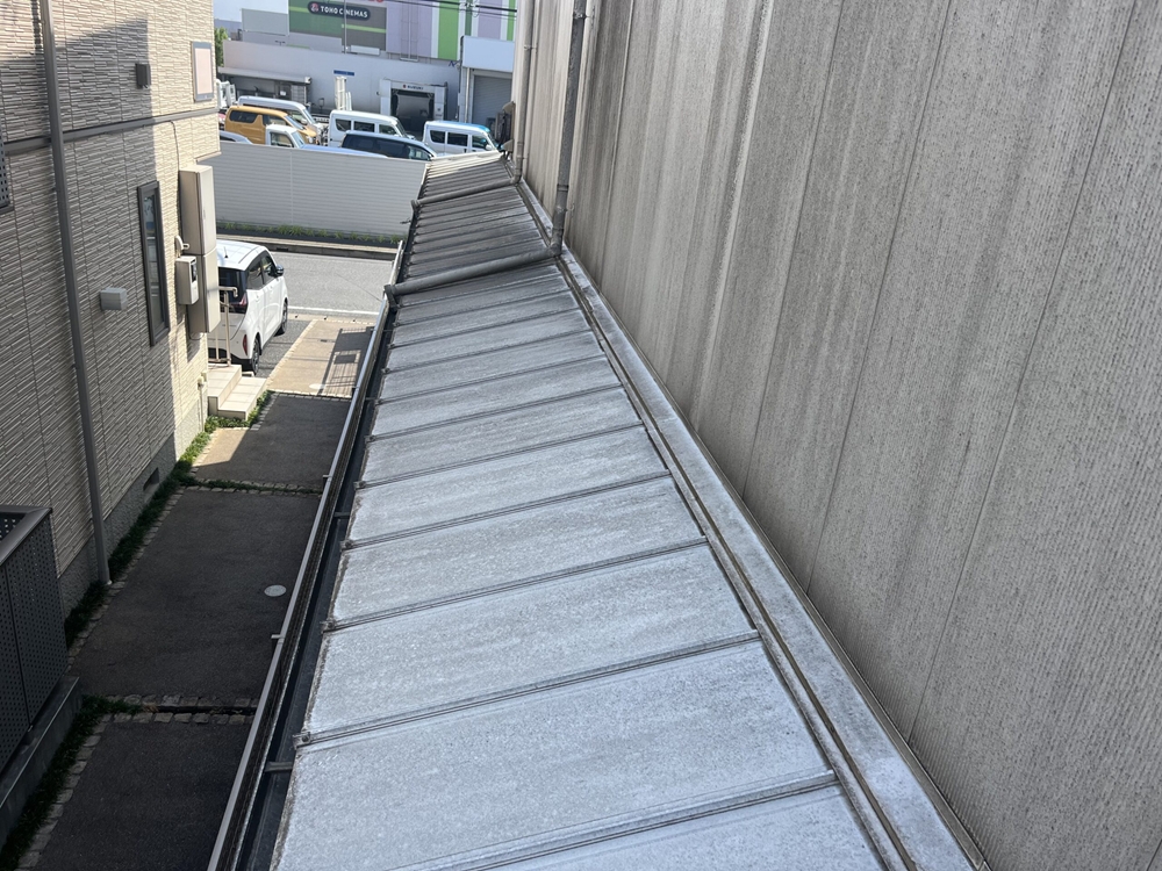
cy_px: 436
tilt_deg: -19.5
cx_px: 581
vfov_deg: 53.1
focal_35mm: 26
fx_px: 873
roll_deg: -5.5
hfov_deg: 67.3
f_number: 1.6
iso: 50
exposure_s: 1/1623
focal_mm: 5.1
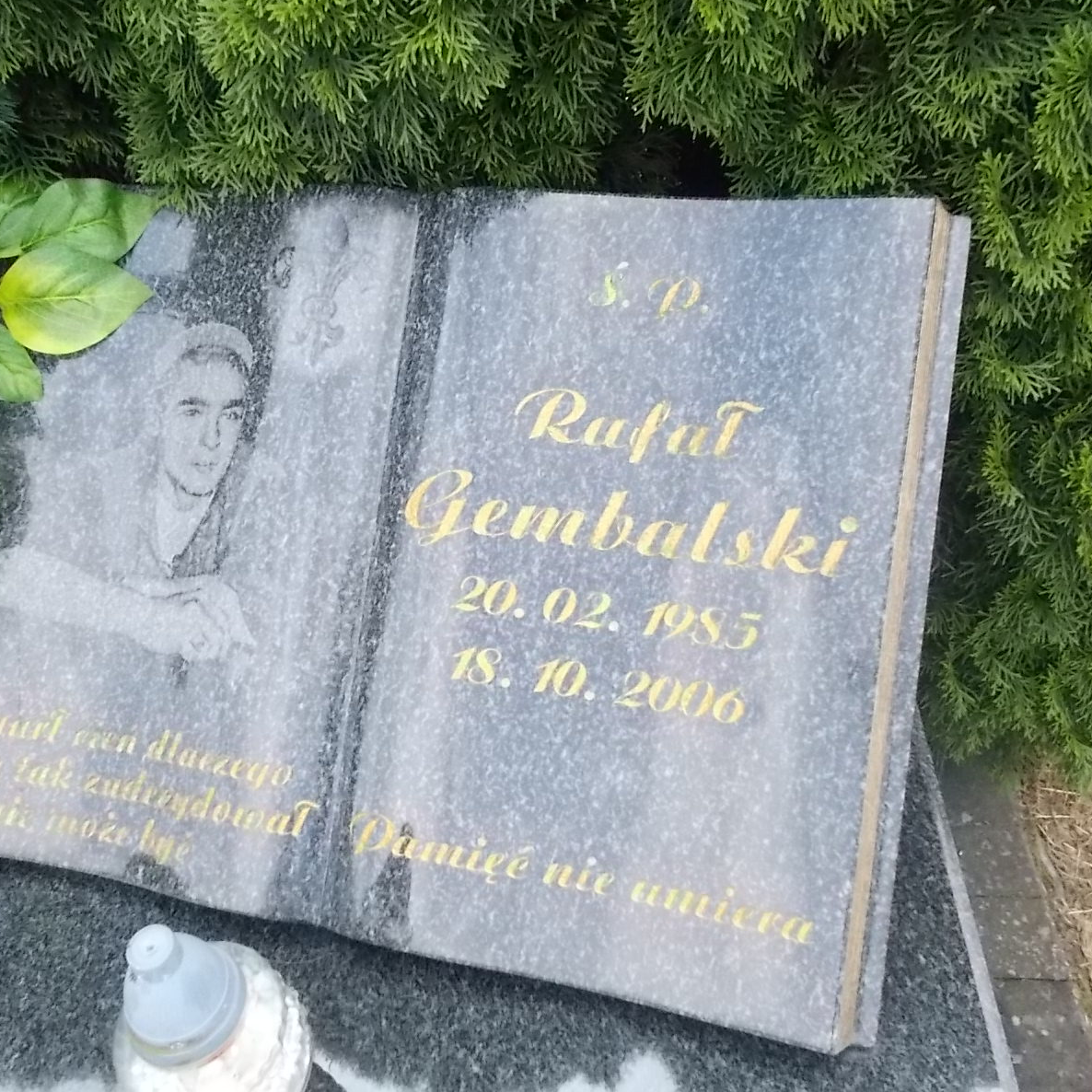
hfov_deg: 52.4
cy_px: 540
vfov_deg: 52.5
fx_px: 1106
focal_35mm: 31
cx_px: 480
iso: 400
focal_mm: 4.6
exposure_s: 1/125
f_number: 8
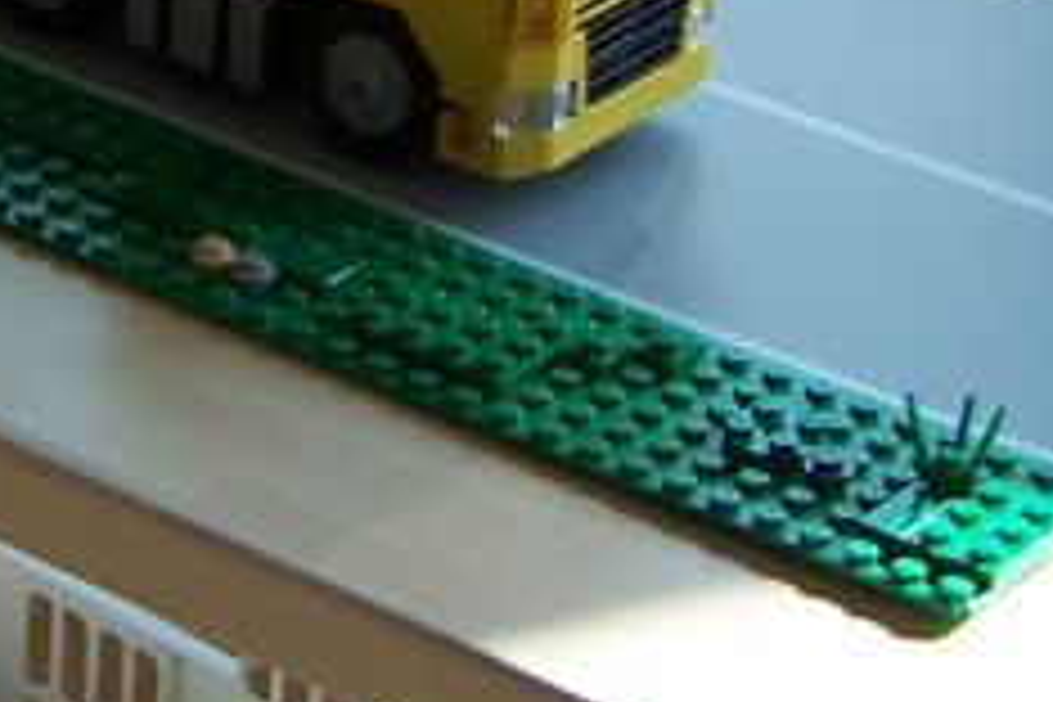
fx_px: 5060
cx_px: -274
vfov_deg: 7.7
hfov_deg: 11.6
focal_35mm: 173
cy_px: -495
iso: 80
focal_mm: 6.3
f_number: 2.8
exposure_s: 1/250
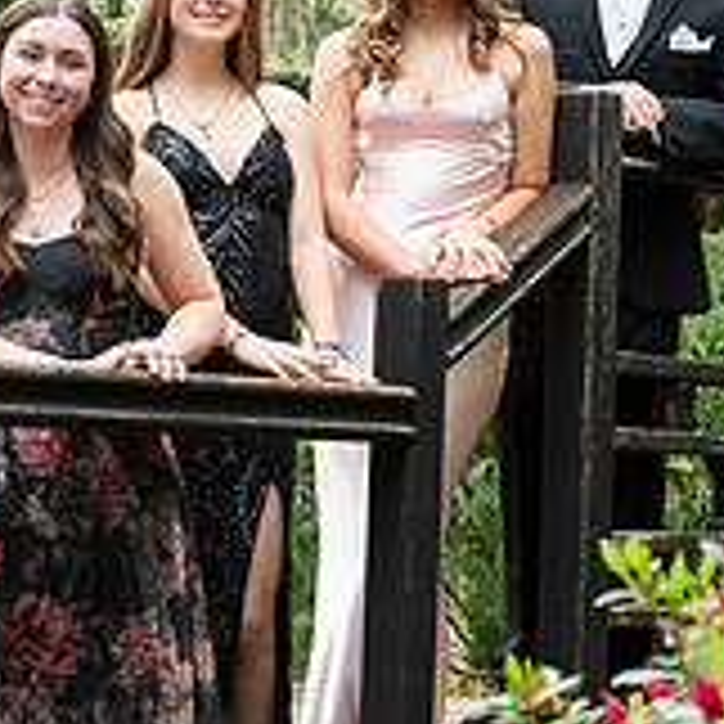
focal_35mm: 152
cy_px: 202
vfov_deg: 11.5
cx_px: 319
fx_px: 3597
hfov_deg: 11.5
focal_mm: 64
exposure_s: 1/500
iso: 1250
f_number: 7.1
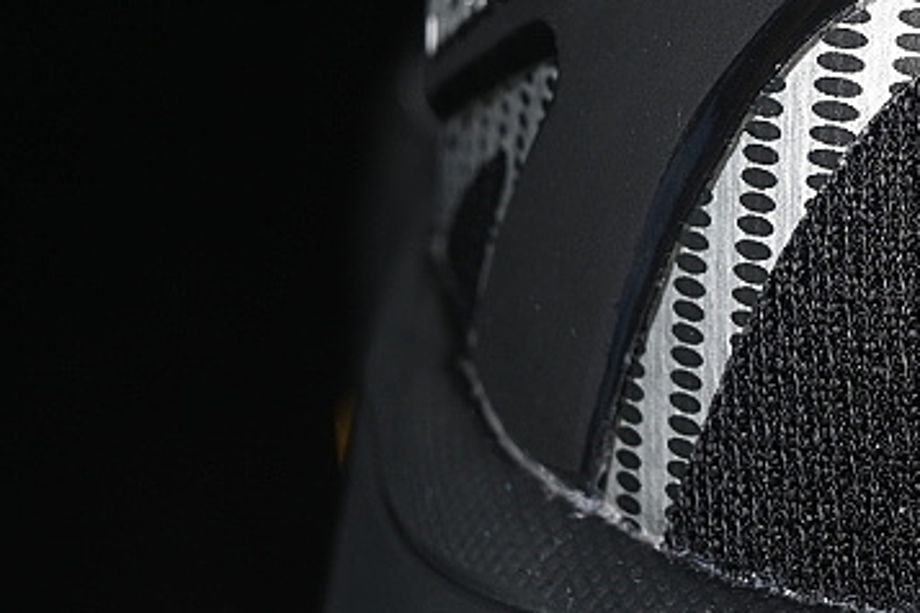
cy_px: 90
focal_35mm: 227
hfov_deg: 9.0
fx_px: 5801
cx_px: 1080
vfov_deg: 6.0
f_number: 6.3
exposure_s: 1/60
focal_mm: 50
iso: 160
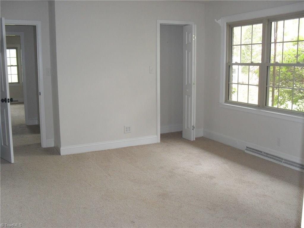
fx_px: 307
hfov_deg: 52.6
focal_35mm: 35
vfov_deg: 40.7
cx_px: 152
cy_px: 114
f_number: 3.2
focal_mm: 6.3
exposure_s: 1/45
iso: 200
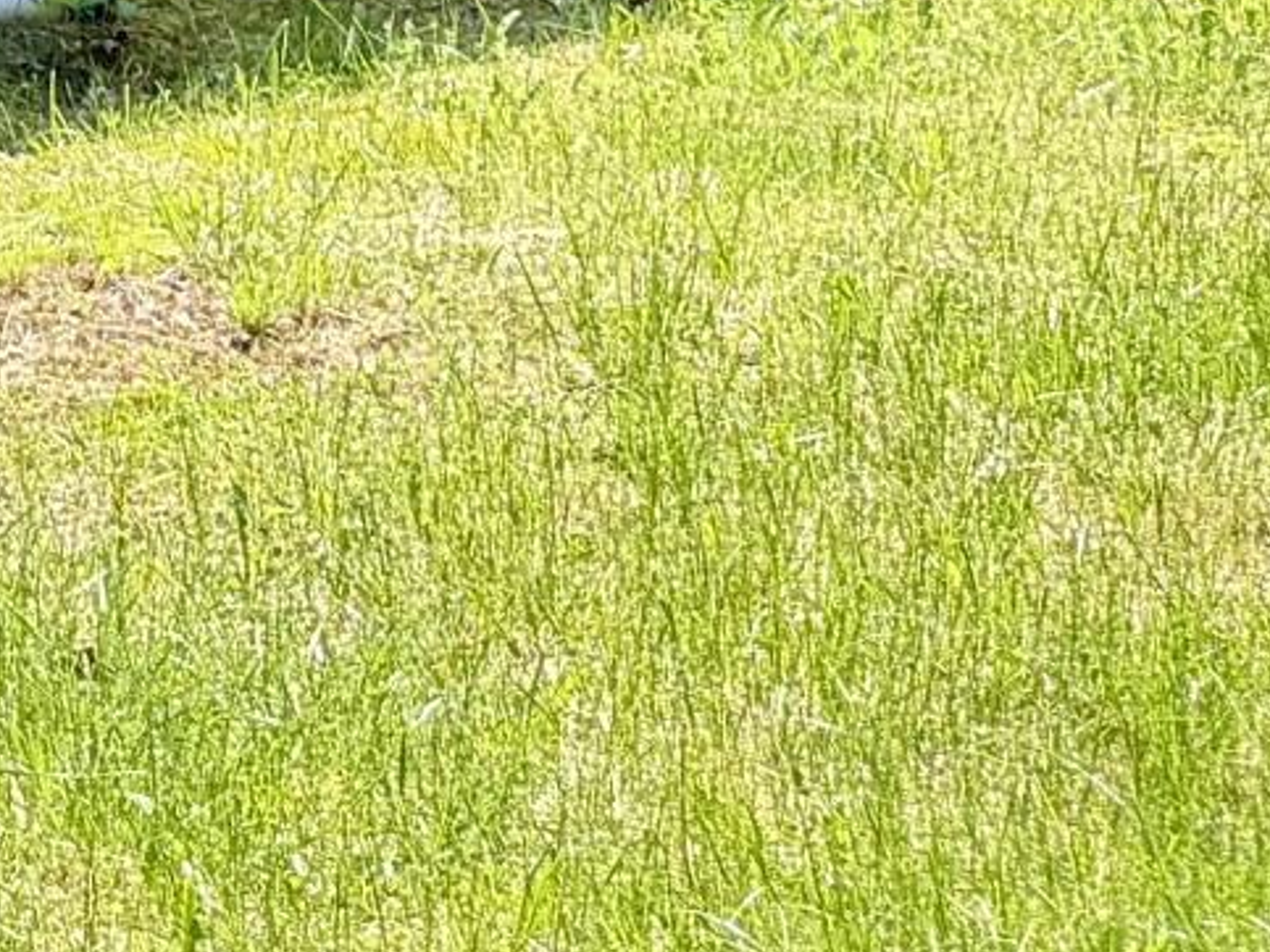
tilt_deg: +6.1
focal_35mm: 149
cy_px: -1499
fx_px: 5465
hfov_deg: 11.0
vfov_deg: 8.8
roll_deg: +0.1
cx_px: -1880
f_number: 1.78
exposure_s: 1/689
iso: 80
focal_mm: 6.76
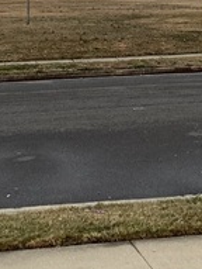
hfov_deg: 13.7
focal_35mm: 108
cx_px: 118
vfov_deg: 17.1
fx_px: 838
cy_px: -82
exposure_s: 1/1335
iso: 25
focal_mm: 3.3
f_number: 2.4
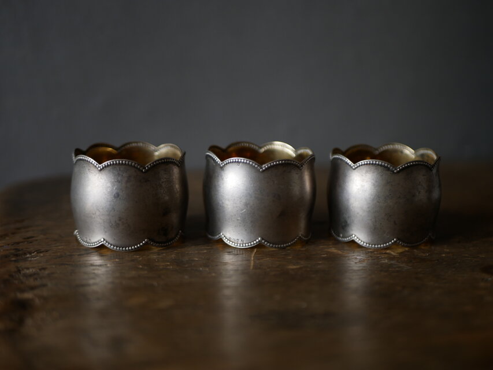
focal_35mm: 50
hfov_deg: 38.2
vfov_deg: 29.1
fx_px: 712
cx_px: 246
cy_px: 185
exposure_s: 1/125
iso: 200
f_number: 1.8
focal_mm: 25
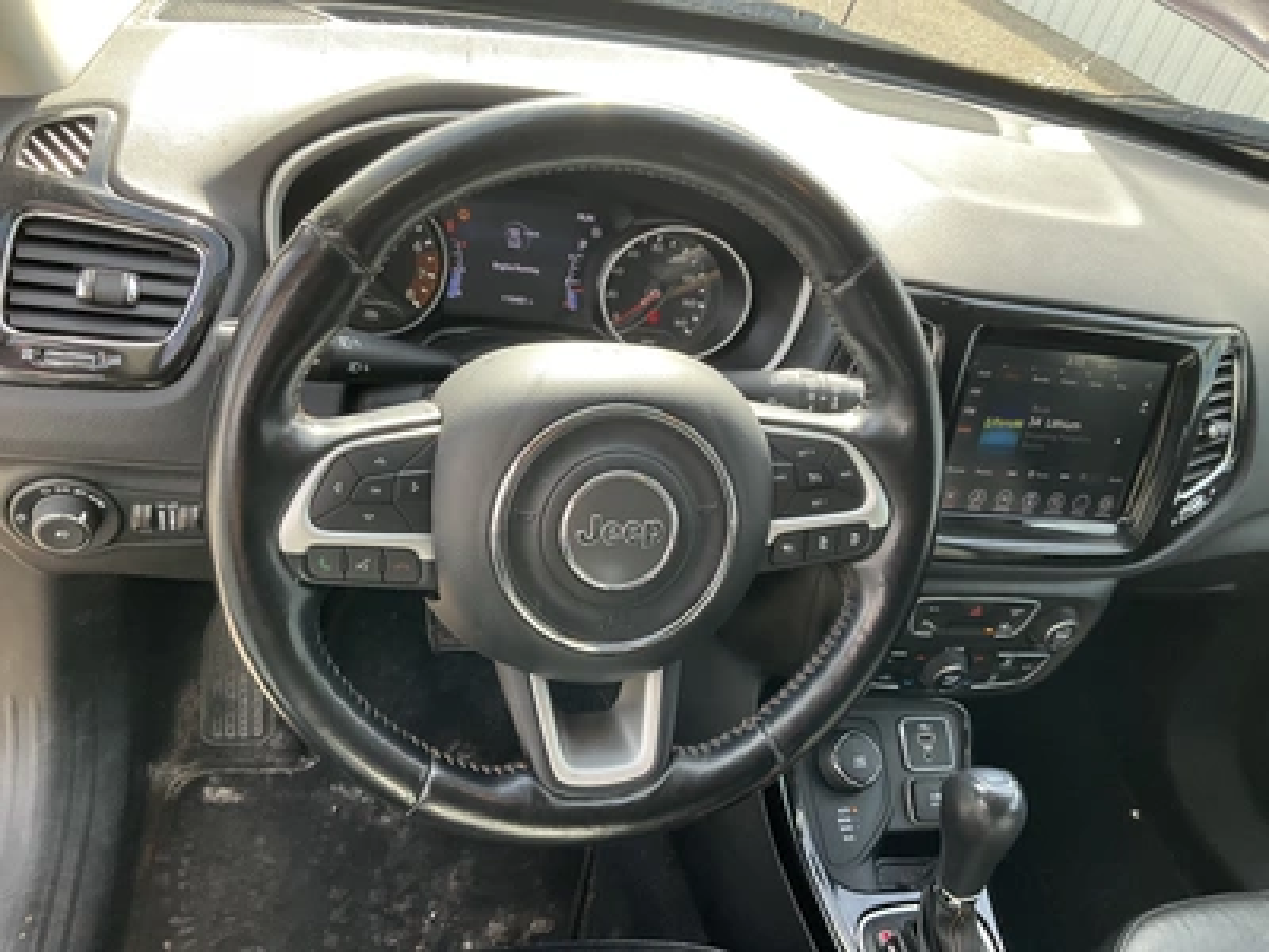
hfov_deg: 61.7
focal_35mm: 29
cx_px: 634
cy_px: 476
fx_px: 1063
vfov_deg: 48.2
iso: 32
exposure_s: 1/122
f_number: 1.8
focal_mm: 3
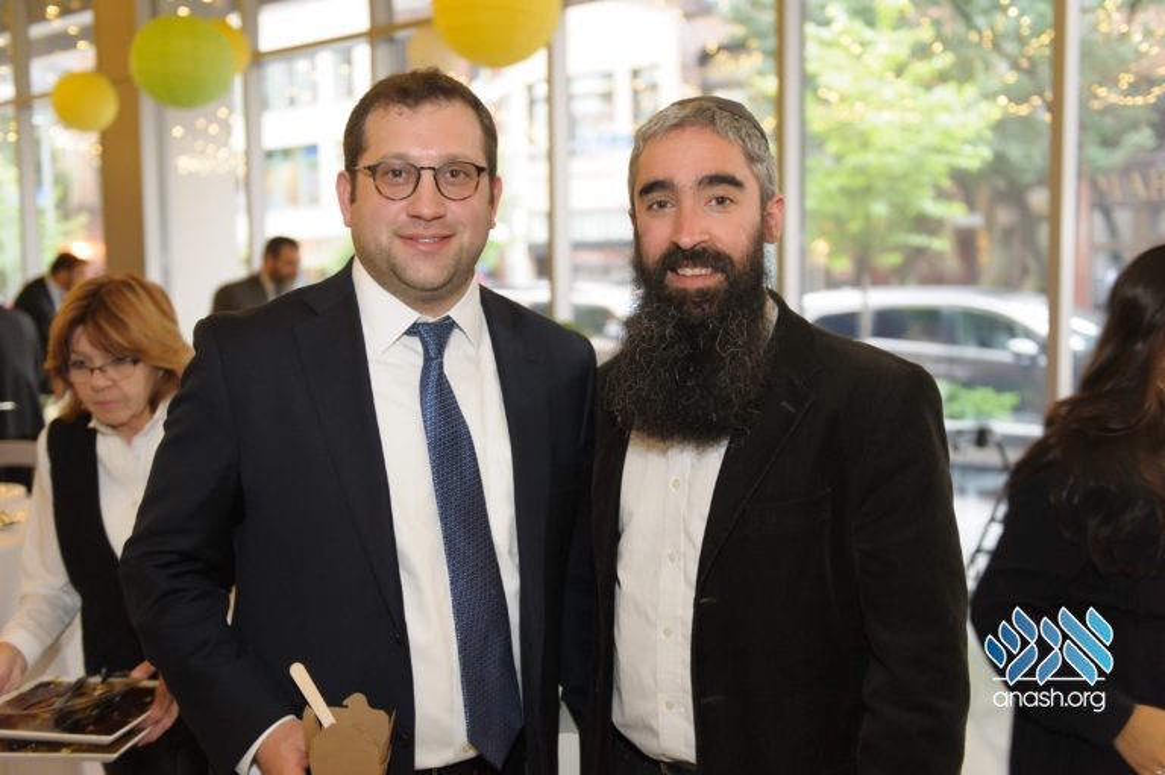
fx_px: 1294
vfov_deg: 33.4
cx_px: 582
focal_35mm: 40
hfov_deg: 48.5
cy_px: 388
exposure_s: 1/100
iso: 2500
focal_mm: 40
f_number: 2.8
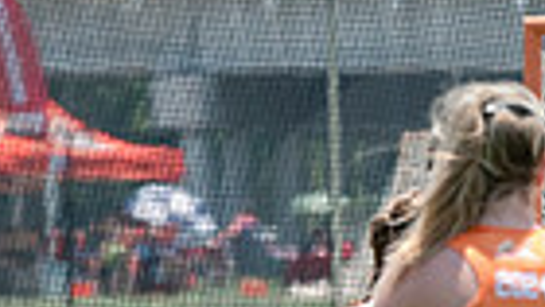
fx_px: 23299
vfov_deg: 0.8
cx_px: 692
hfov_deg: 1.3
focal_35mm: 1611
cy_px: 471
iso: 400
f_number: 5
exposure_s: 1/1600
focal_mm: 200
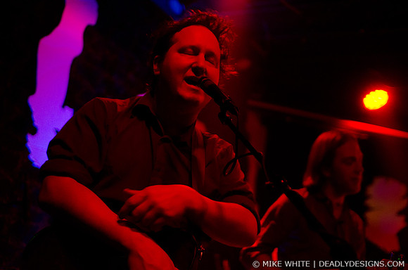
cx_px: 204
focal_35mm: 45
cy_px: 135
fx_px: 509
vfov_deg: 29.7
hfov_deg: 43.7
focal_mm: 30
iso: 2000
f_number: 1.4
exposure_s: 1/50
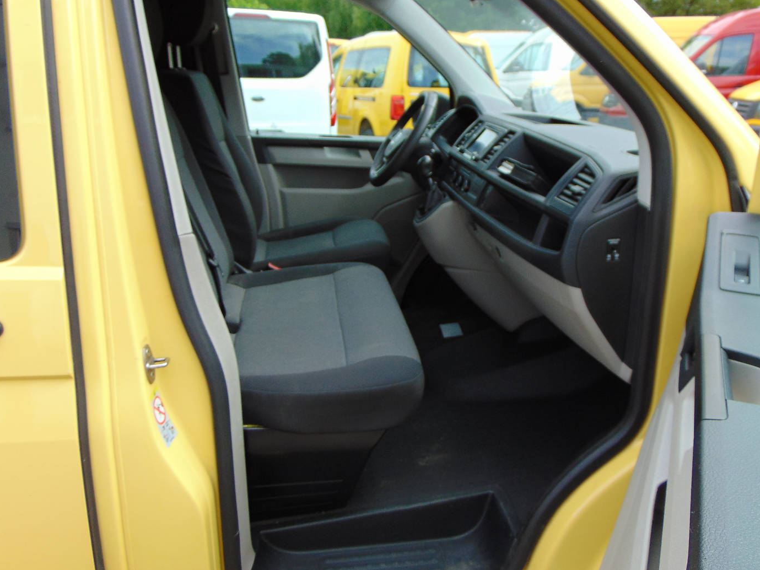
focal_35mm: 29
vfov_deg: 48.2
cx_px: 412
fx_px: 637
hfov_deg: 61.6
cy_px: 295
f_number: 3
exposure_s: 1/400
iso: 80
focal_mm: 4.5
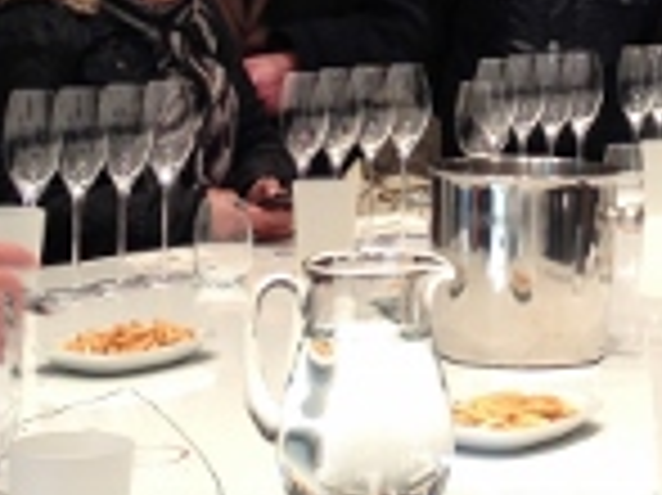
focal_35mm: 135
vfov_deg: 10.7
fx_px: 2580
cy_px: -166
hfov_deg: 14.5
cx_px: 527
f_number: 2.4
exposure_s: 1/20
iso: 50
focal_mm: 4.12
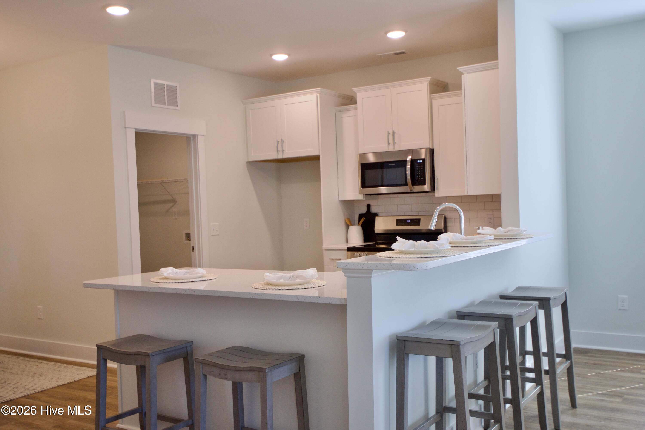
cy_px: 215
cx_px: 322
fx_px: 645
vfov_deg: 36.9
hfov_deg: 53.1
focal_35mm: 36
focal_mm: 24
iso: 400
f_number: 4.5
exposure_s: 1/80
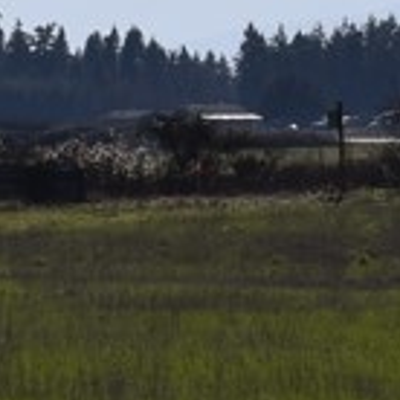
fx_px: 7221
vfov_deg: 3.2
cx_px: -194
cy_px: -72
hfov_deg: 3.2
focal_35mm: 552
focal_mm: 55
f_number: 11
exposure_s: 1/500
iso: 200
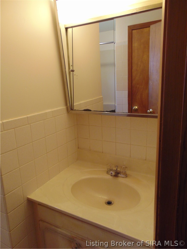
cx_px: 94
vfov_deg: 69.4
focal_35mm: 25
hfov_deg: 54.9
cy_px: 124
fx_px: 180
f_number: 3
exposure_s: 1/30
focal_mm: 4.5
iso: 160
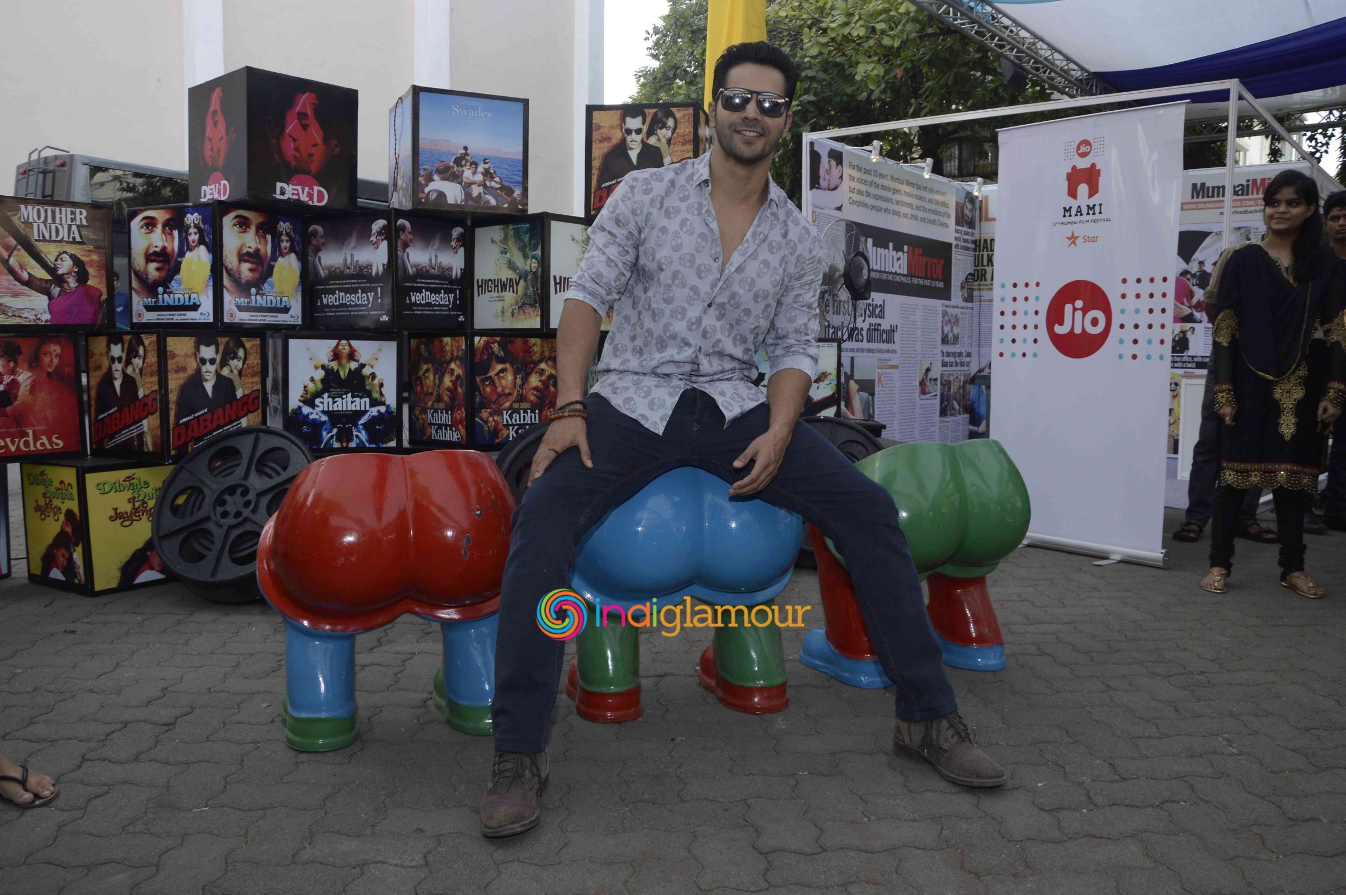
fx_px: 1009
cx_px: 673
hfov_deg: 67.4
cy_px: 448
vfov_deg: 47.9
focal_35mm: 27
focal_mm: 18
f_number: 7.1
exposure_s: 1/200
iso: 400
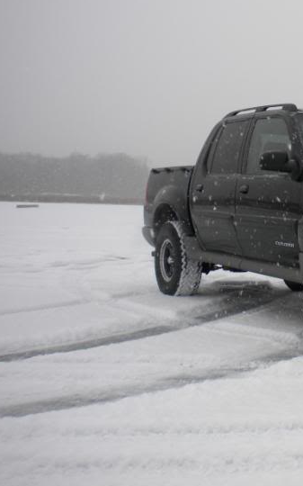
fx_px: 727
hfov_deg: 22.0
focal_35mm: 55
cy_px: 222
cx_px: 350
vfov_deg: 36.9
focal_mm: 6.3
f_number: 4.6
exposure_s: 1/160
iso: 80
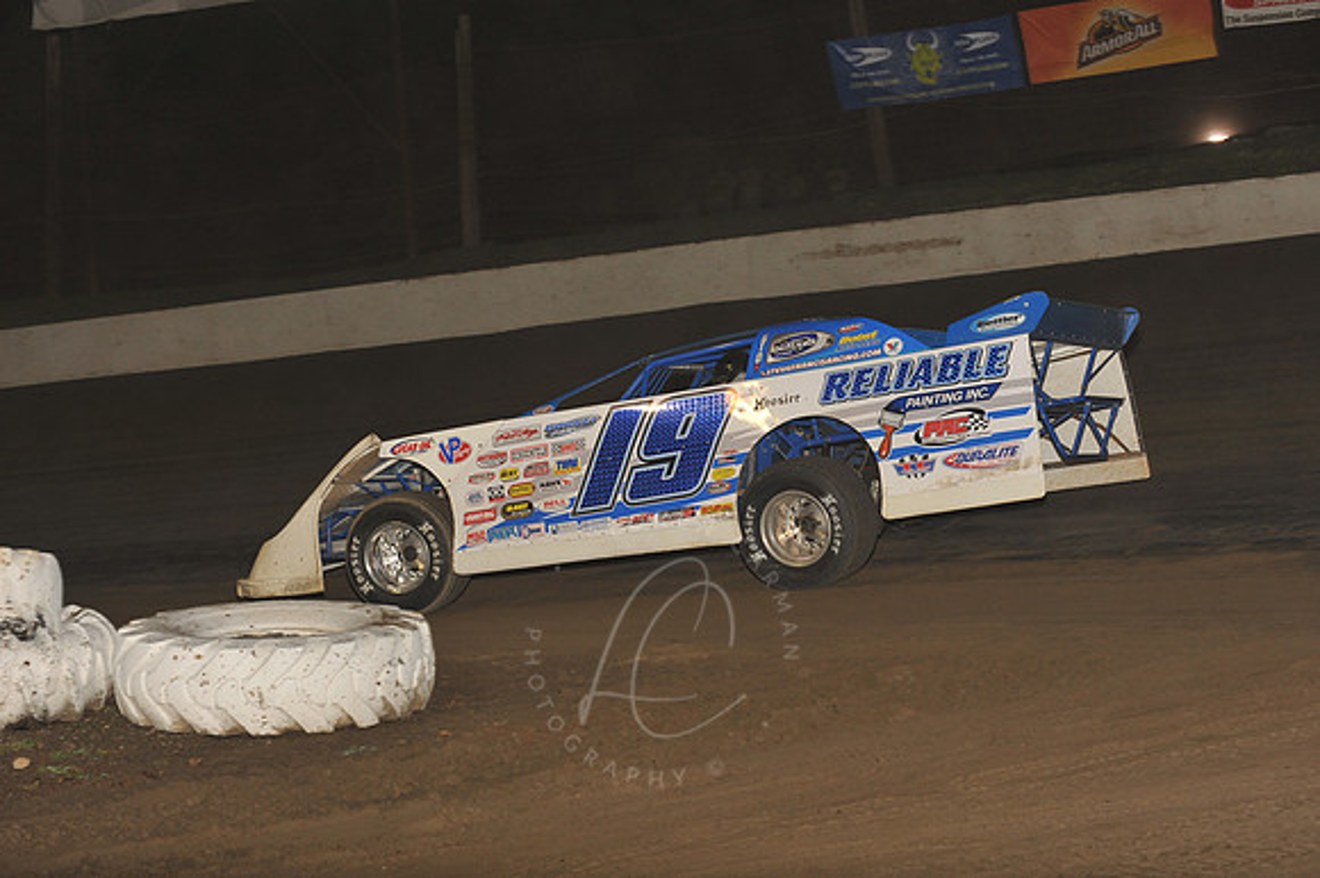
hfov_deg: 25.4
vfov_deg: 17.0
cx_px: 660
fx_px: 2932
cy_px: 439
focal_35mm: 80
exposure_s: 1/320
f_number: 6.3
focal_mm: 80
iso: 640
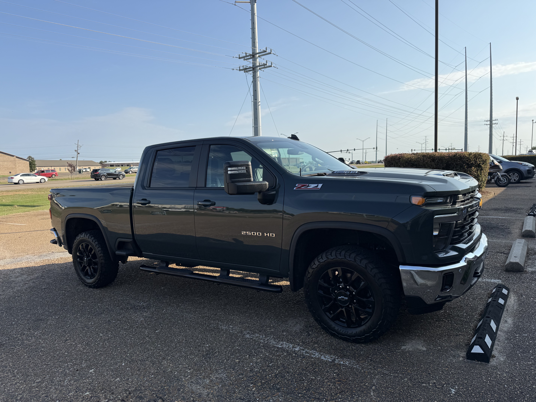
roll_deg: +1.9
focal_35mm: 24
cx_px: 268
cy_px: 201
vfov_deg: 56.8
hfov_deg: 71.6
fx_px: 372
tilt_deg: -5.2
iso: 80
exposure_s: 1/3953
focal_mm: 6.76
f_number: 1.78
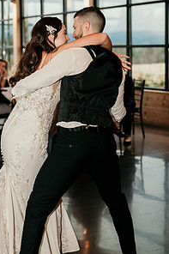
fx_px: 536
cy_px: 74
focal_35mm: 76
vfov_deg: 26.4
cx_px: 68
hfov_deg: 17.9
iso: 500
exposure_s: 1/100
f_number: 2.8
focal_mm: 50
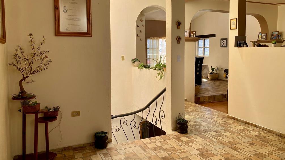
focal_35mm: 29
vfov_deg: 40.0
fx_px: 219
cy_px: 62
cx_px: 145
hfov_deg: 66.0
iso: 32
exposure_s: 1/122
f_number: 1.8
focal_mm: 4.25
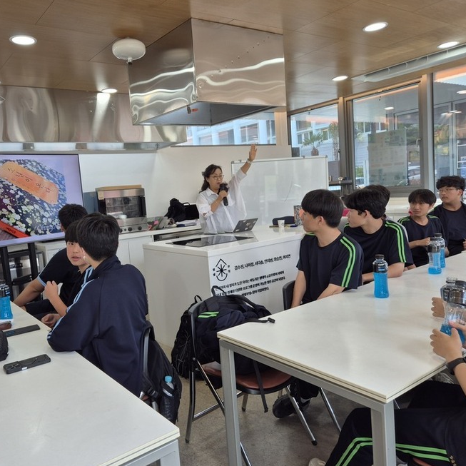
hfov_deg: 56.9
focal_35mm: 28
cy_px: 235
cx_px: 187
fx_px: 426
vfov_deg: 57.3
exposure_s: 1/137
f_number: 1.8
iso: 25
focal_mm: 5.4
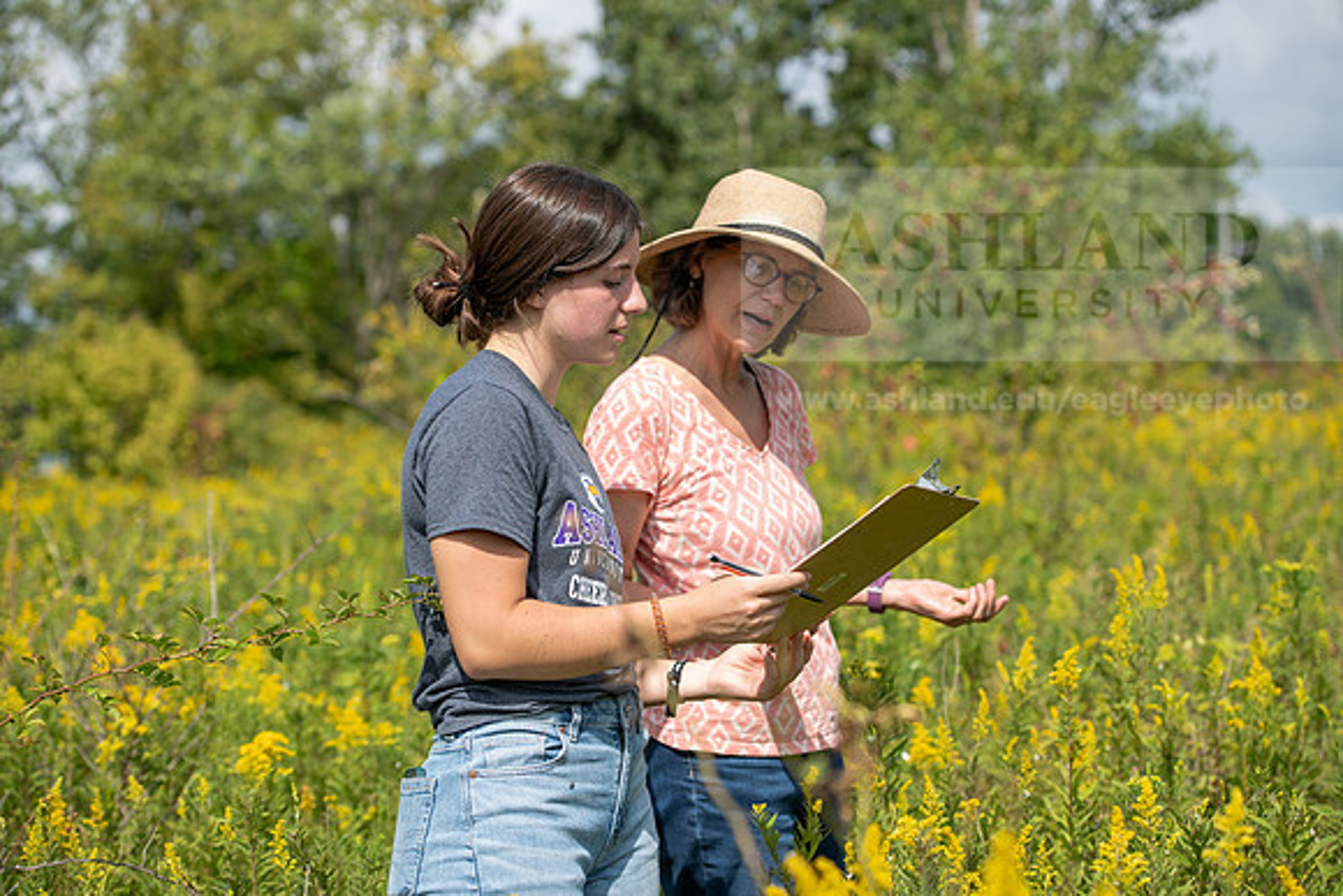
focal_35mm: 70
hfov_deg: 28.8
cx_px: 672
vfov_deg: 19.5
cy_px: 448
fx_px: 2612
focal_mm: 70
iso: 80
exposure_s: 1/640
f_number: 4
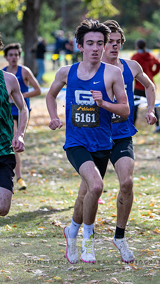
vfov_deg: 8.3
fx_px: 1958
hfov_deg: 4.7
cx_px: 87
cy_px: 138
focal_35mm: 260
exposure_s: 1/1000
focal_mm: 122
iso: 220
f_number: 2.8
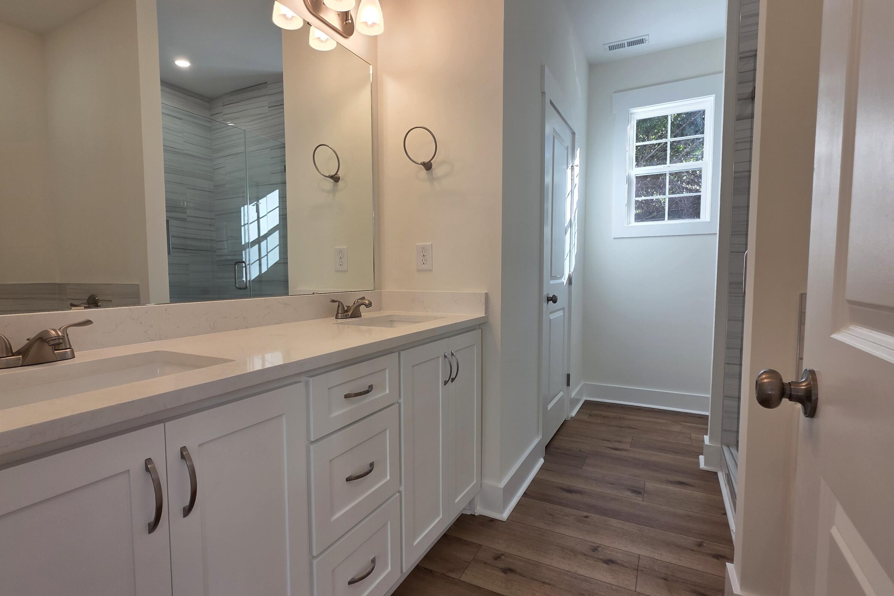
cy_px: 307
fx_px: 422
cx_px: 422
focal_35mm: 17
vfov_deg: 70.4
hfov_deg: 93.2
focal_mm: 2.2
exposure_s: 1/120
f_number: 1.9
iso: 40
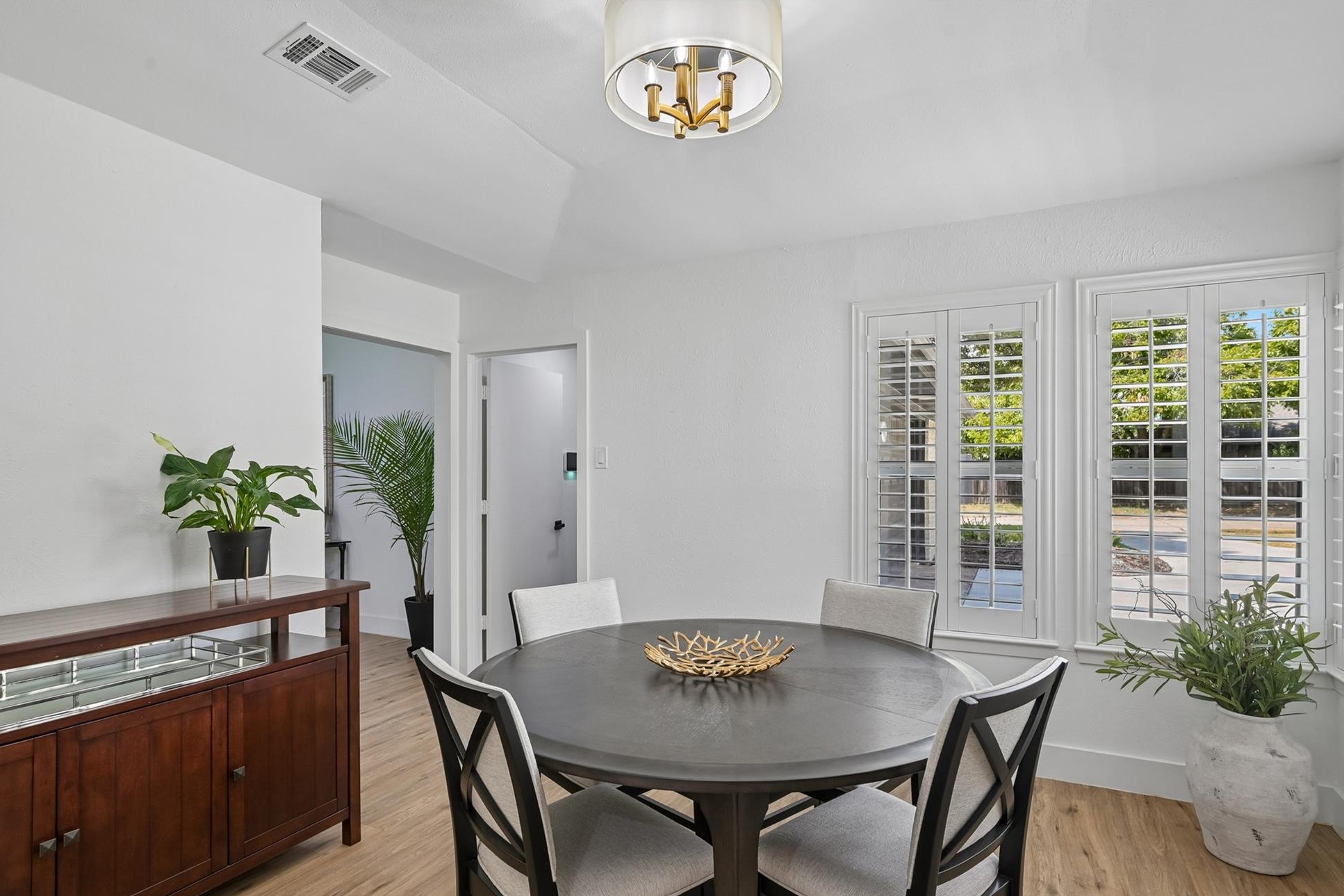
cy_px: 471
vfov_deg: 65.8
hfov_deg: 88.3
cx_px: 677
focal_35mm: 19
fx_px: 692
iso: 400
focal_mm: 17.5
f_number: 8
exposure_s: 1/40
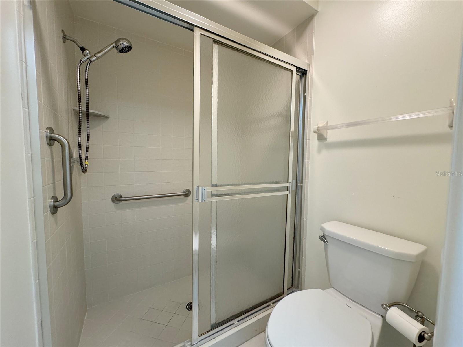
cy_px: 174
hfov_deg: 102.1
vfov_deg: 85.7
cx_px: 232
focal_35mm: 14
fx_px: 187
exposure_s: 1/60
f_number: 2.2
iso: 250
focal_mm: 2.22
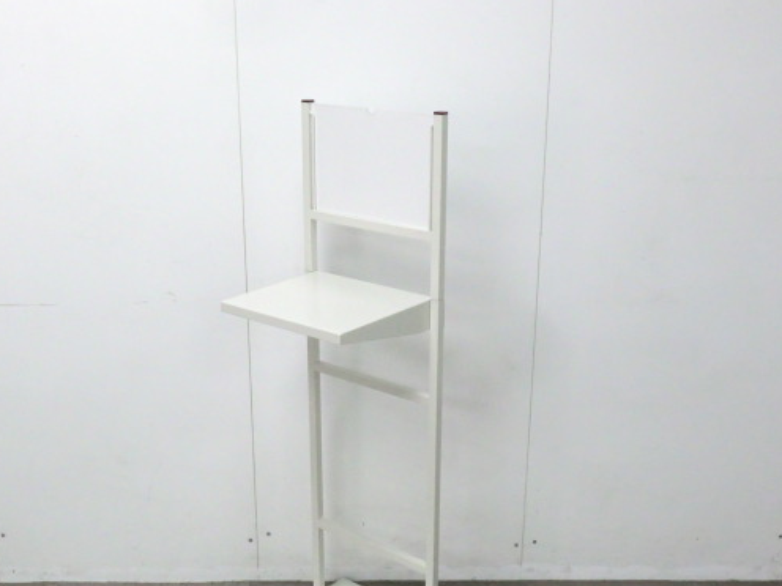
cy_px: 364
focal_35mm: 49
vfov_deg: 29.6
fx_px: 1107
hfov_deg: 38.9
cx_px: 345
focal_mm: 6.9
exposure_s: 1/60
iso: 640
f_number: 3.9
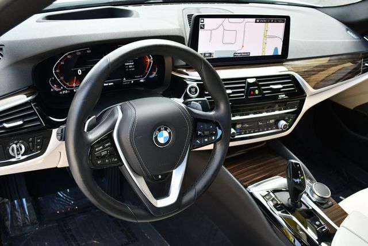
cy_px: 123
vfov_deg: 36.9
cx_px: 184
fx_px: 368
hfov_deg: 53.1
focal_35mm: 36
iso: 400
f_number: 3.5
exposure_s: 1/250
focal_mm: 18
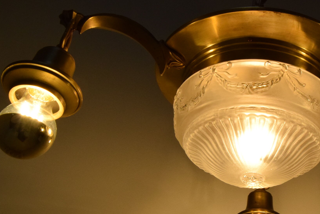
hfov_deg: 36.8
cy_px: 119
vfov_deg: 26.1
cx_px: 258
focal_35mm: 52
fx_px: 462
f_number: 22
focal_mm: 19
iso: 1600
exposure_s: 1/100
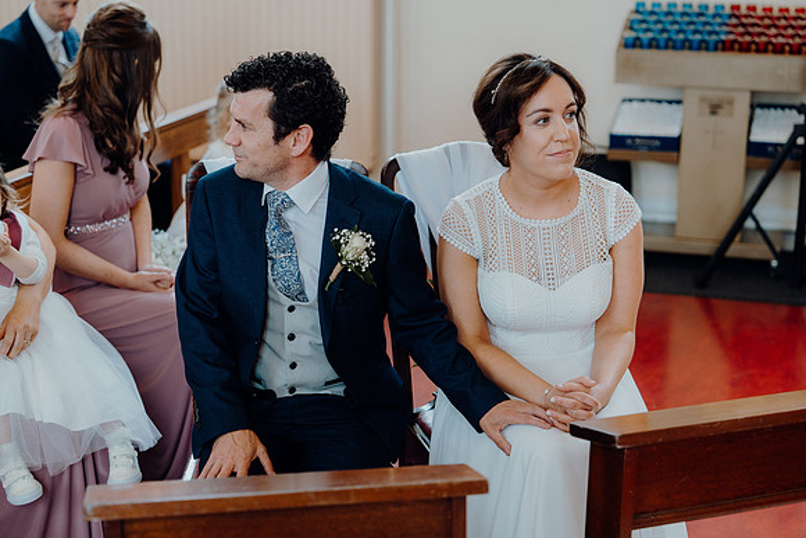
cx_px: 403
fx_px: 1456
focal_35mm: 65
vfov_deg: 20.9
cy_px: 269
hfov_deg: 31.0
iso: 800
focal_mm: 65
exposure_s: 1/200
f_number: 2.8
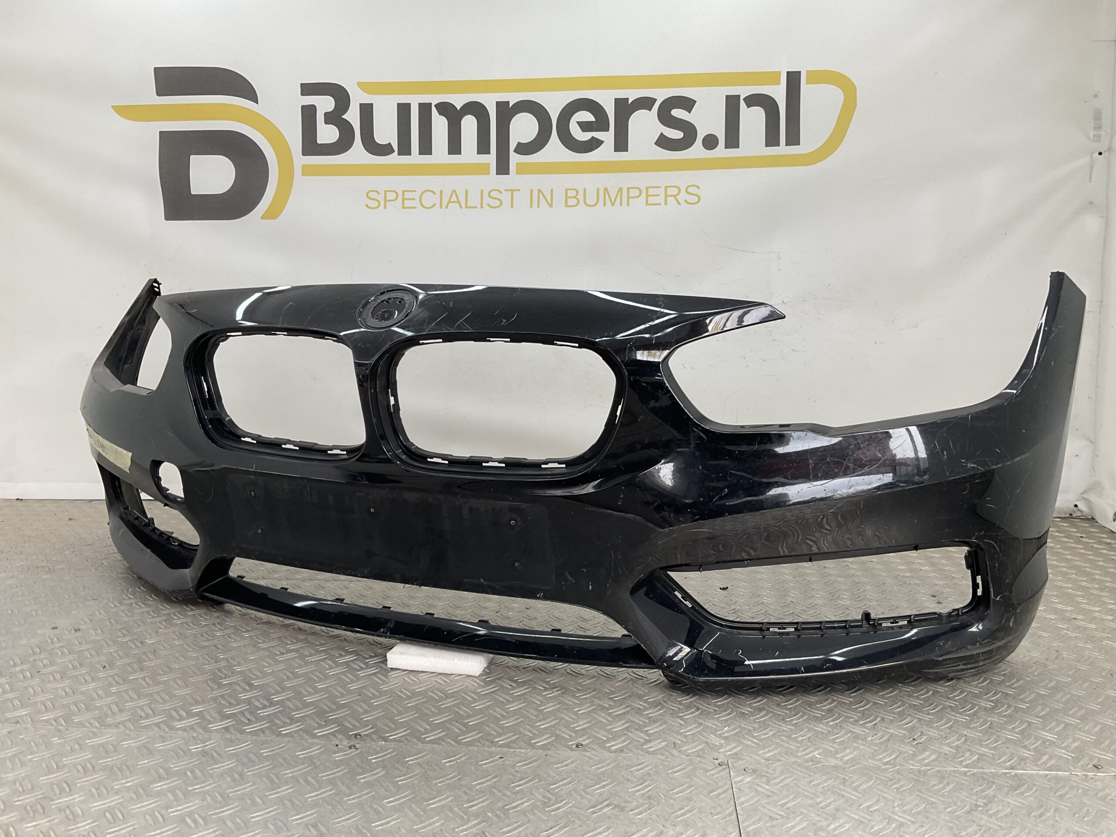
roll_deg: -1.0
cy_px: 418
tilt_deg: -9.5
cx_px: 558
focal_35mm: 29
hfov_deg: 61.7
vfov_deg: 48.2
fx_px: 935
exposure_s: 1/134
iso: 16
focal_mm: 3
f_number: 1.8
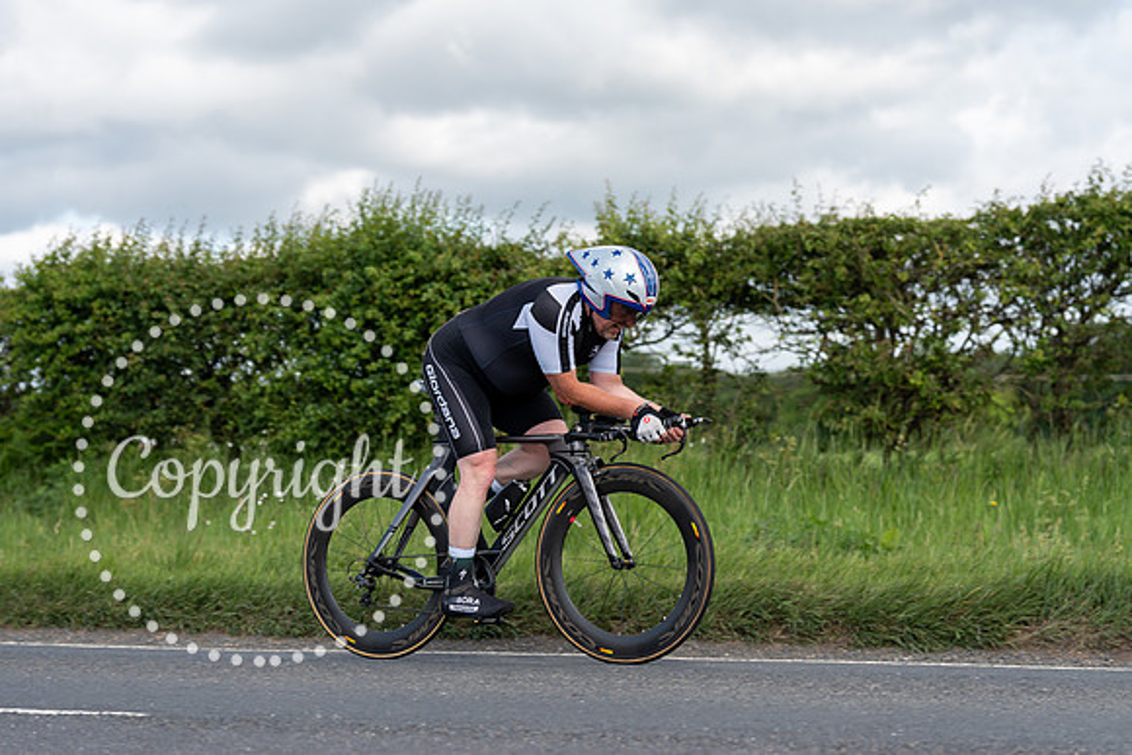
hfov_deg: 28.1
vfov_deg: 18.9
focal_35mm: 72
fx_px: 2264
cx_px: 566
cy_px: 378
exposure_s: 1/1000
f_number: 3.5
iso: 160
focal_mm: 72
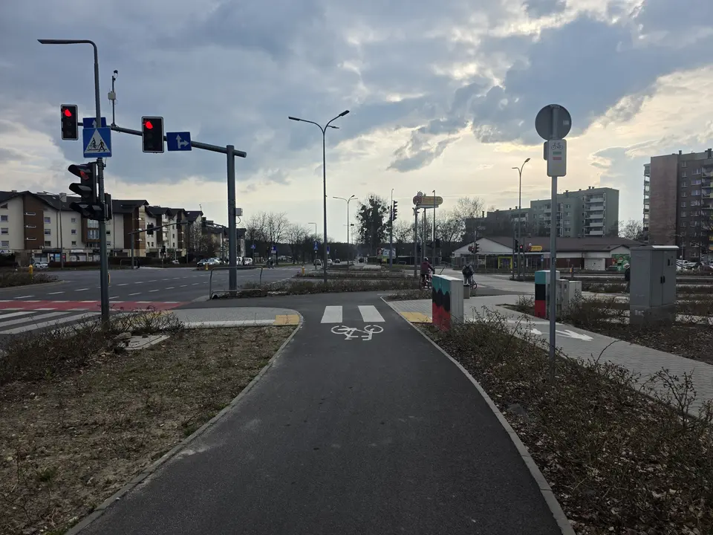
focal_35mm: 23
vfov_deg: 58.9
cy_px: 268
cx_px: 356
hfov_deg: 73.9
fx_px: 474
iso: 80
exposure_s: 1/7944
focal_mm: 6.3
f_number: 1.7
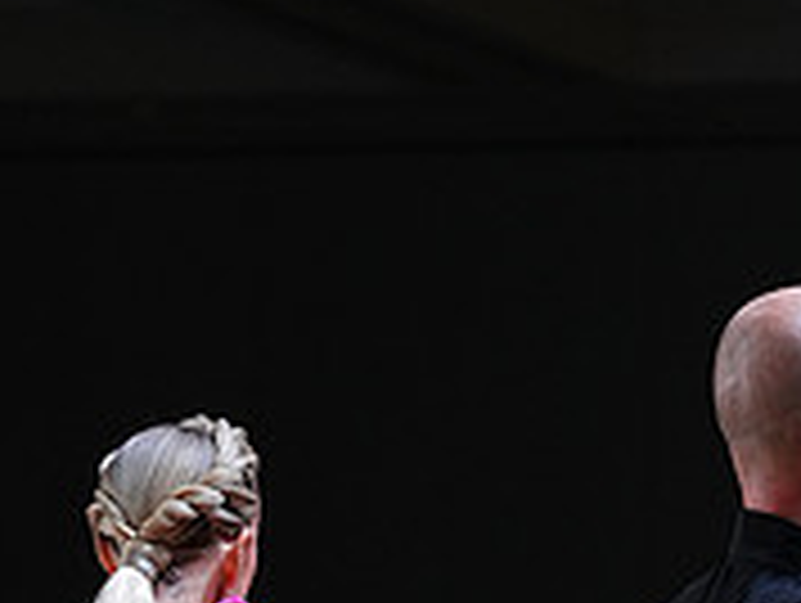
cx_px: 461
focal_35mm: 325
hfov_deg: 6.1
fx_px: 7531
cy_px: 1102
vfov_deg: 4.5
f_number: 4
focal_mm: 104
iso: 1250
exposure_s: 1/500
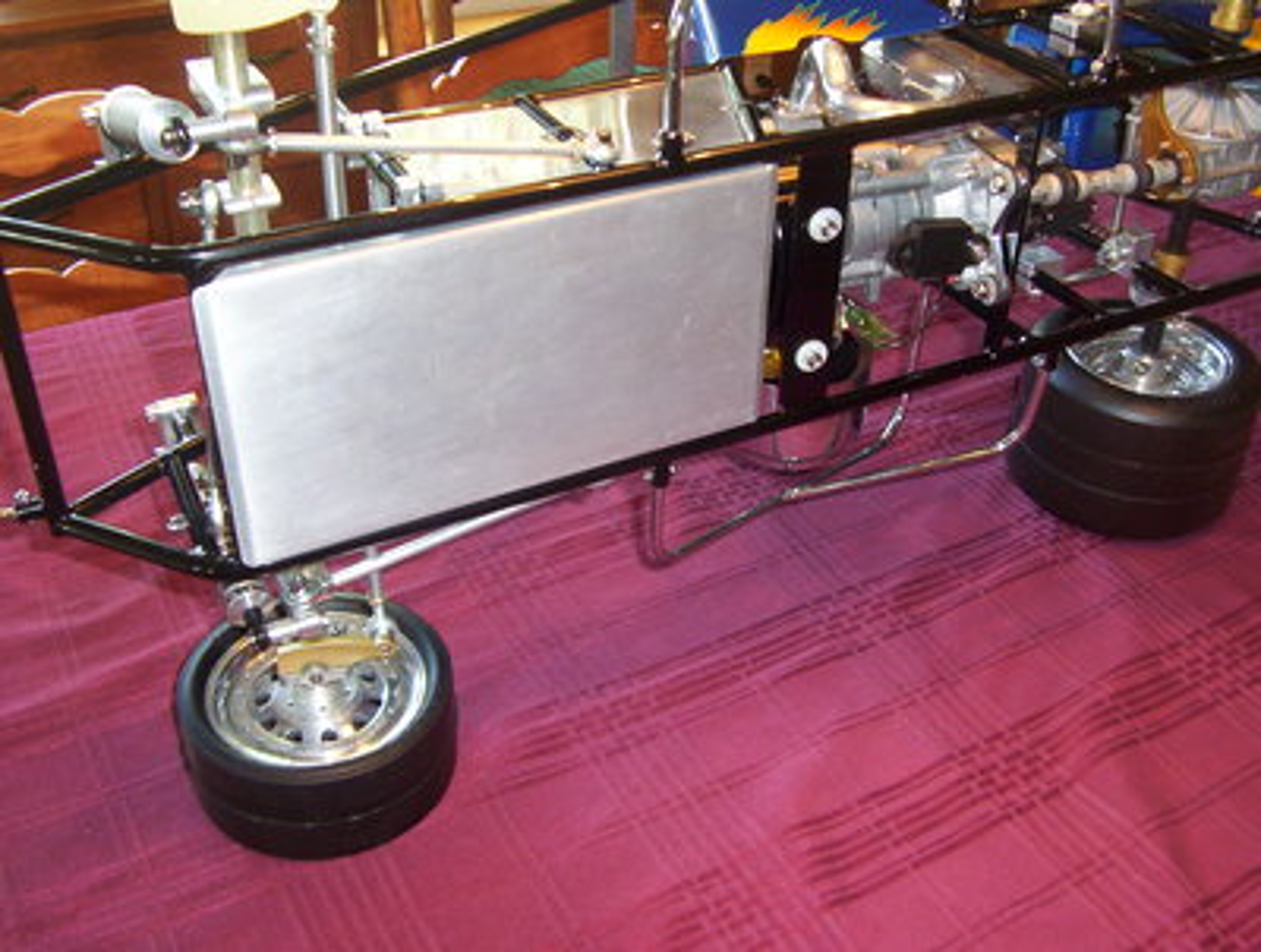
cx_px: 630
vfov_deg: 39.8
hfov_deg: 51.2
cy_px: 476
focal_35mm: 36
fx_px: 1315
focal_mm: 5.54
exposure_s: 1/30
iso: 140
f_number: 2.76
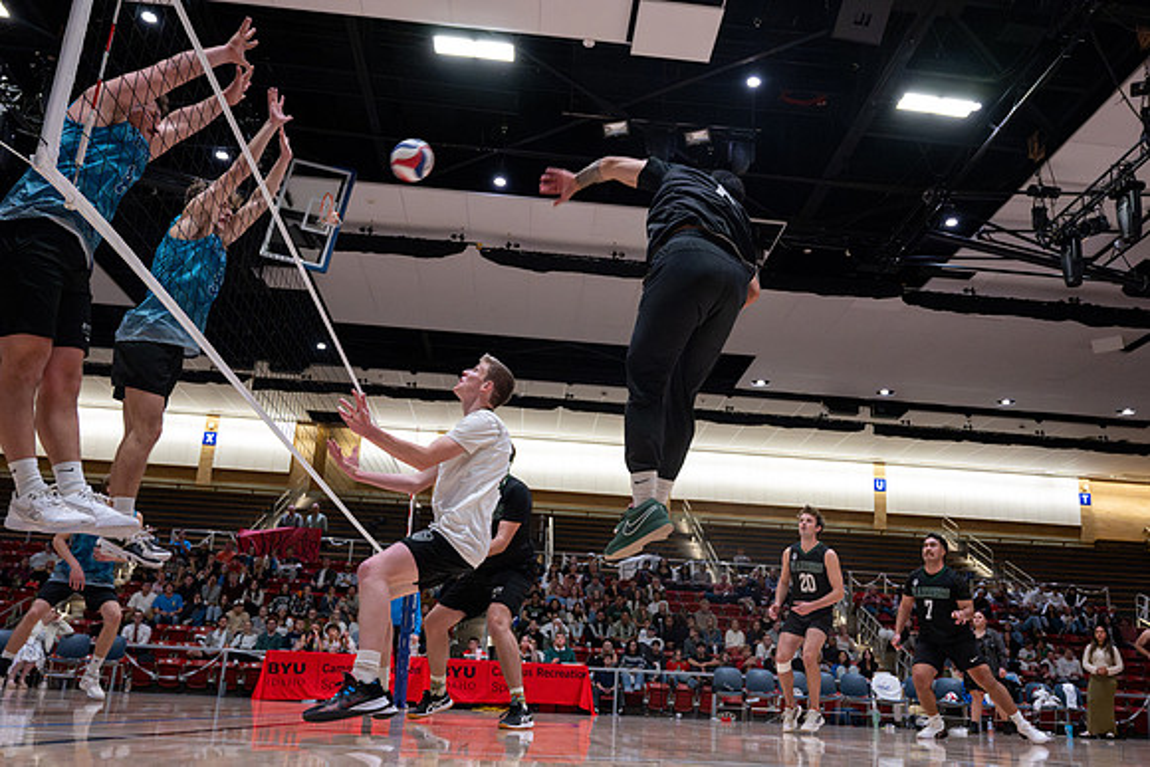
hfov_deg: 59.2
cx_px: 627
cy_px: 418
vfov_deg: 41.6
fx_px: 1010
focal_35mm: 32
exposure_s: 1/640
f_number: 4
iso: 8000
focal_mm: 29
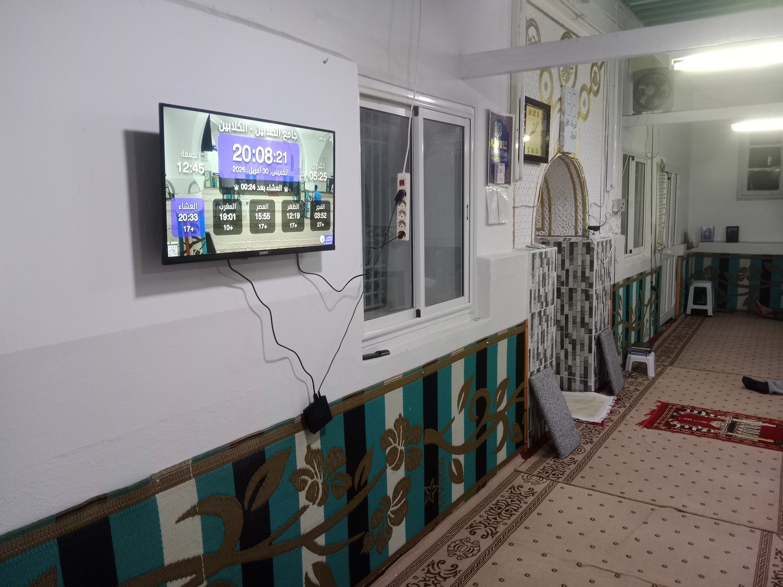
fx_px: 588
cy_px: 294
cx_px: 392
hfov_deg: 67.3
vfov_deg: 53.1
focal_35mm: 26
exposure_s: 1/33.3
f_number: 1.8
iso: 1528
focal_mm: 4.05
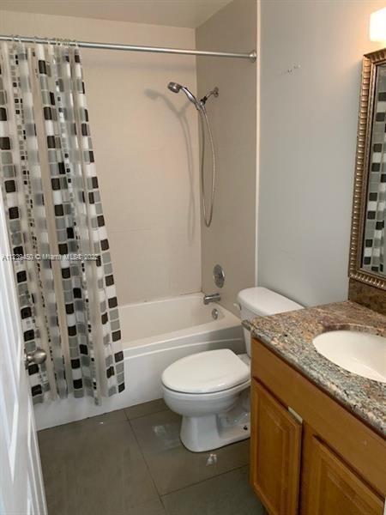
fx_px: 387
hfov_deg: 53.1
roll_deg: +2.4
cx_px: 193
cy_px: 258
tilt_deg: -9.9
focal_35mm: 26
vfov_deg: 67.3
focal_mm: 4.25
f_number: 1.8
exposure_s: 1/60
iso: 250
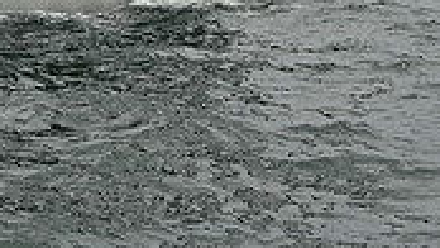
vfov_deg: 4.8
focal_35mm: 244
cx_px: 37
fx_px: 2848
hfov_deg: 8.8
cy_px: -461
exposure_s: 1/1000
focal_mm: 70
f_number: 10
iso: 320
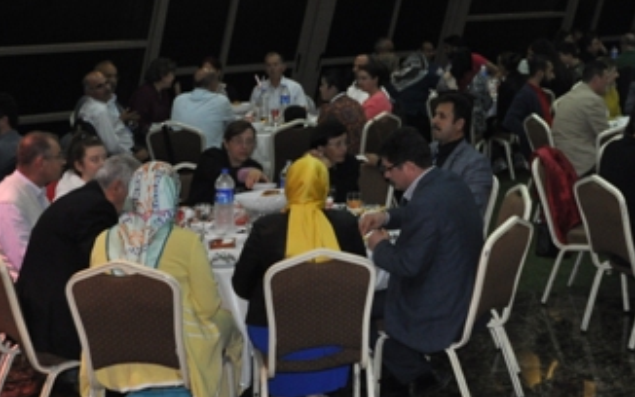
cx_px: 577
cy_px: 50
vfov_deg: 17.2
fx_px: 1298
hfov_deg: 26.5
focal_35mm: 75
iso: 800
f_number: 3.8
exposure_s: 1/60
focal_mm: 25
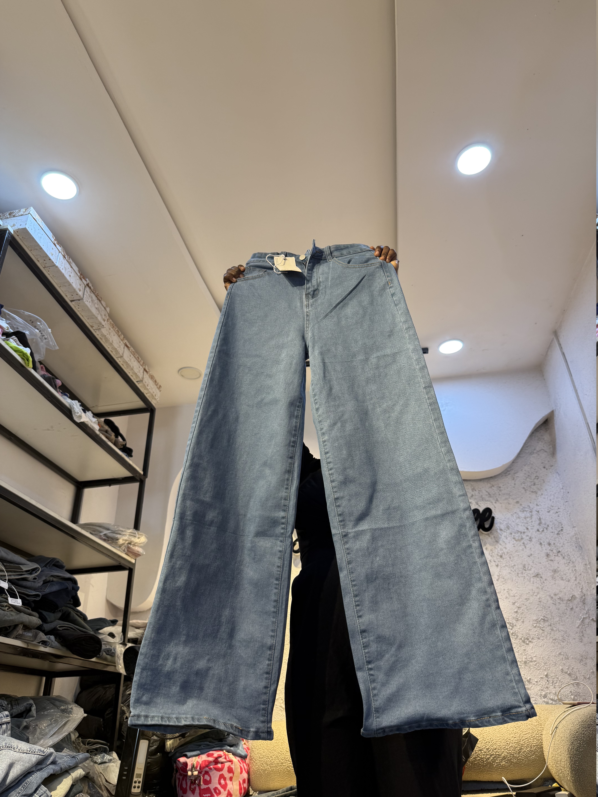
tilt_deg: +30.4
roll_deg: +2.2
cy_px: 398
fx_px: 553
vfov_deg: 71.6
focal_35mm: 24
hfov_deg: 56.8
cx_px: 299
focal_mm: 6.76
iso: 80
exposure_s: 1/100
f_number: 1.78
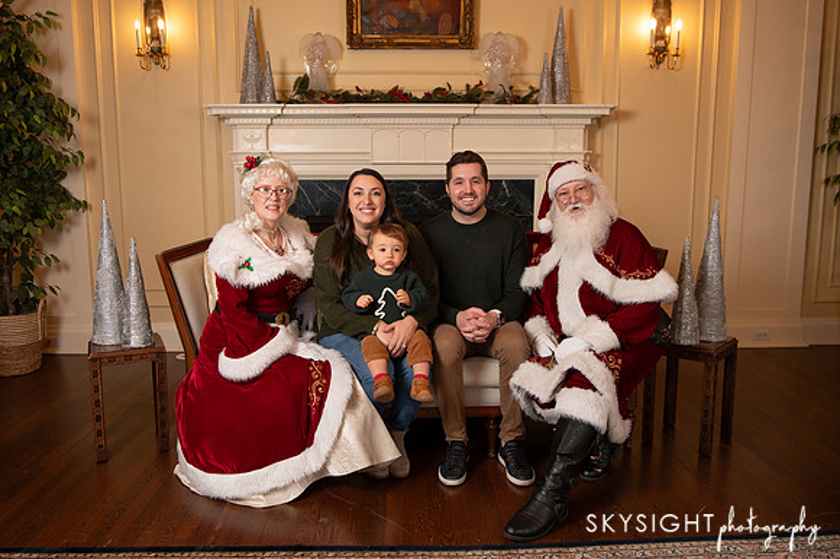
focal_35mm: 31
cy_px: 278
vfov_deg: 42.2
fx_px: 724
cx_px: 409
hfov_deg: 60.2
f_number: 4.5
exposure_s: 1/200
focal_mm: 29
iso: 1000
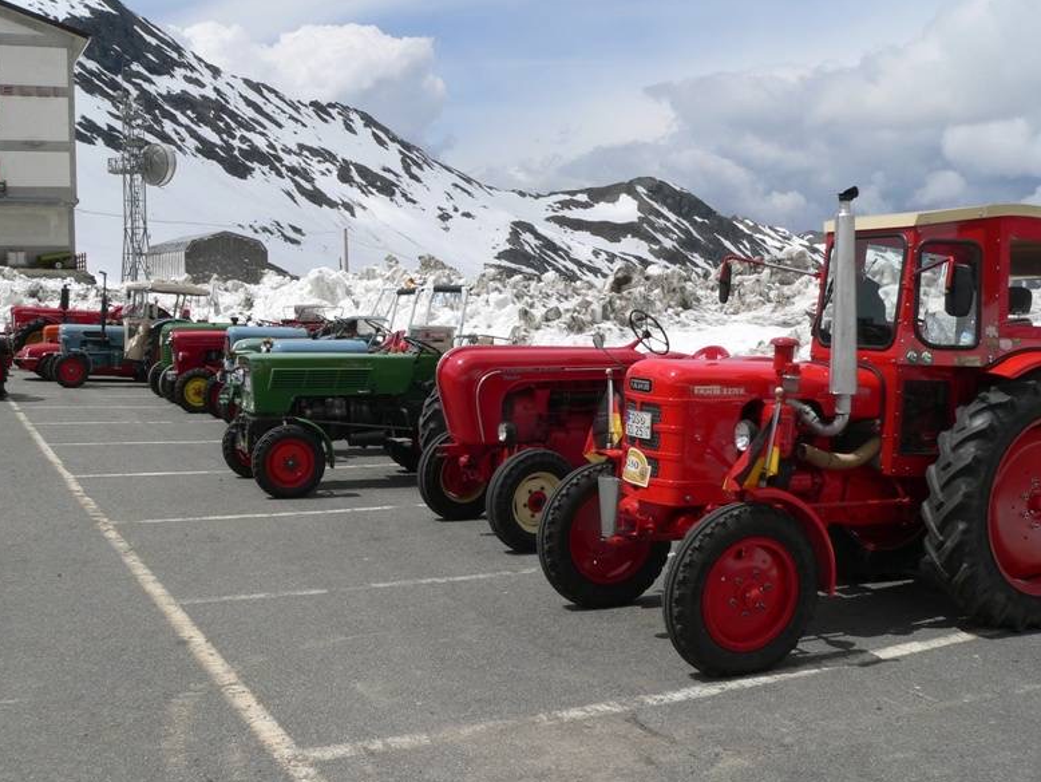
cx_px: 507
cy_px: 396
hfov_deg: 50.1
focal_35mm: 37
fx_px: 1113
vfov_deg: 38.7
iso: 80
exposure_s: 1/800
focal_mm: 6
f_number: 5.6
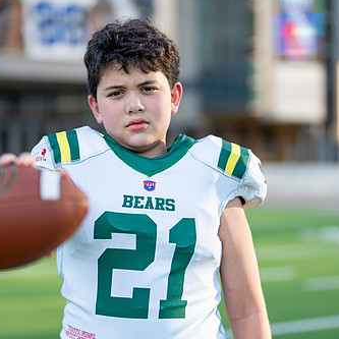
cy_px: 189
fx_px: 1053
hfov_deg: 18.3
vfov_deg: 18.3
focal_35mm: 95
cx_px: 170
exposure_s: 1/3200
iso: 100
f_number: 1.2
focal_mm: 50
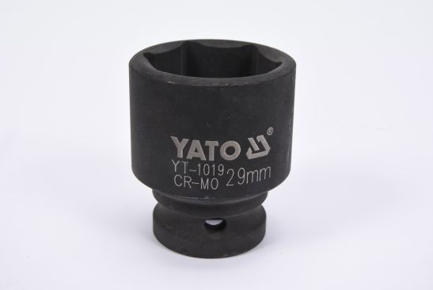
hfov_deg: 27.0
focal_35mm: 75
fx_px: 903
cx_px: 216
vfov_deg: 18.2
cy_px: 145
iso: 250
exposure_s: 1/125
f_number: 16
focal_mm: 50
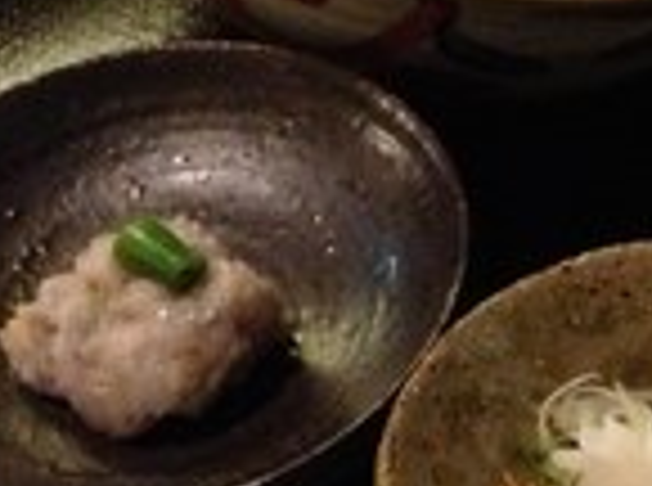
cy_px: 196
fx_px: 2273
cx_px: 562
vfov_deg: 12.2
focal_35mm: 121
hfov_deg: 16.2
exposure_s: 1/15
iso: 800
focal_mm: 4.28
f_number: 2.4
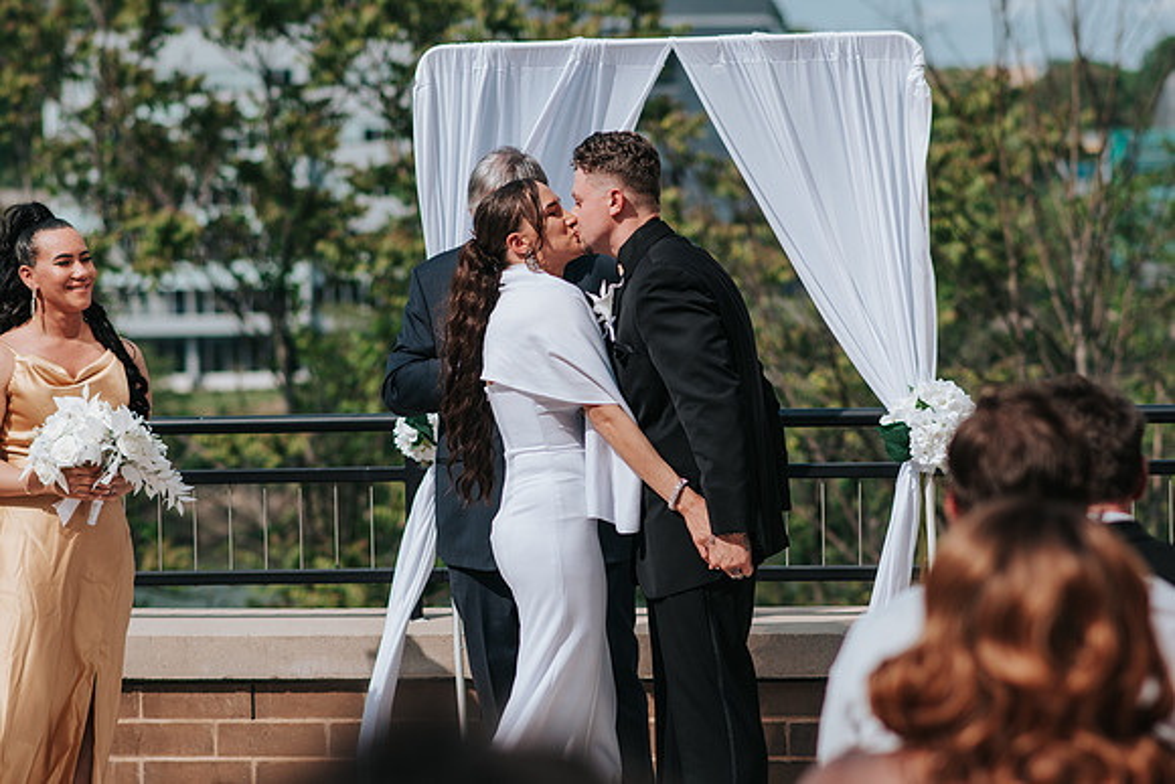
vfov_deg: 10.8
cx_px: 588
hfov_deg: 16.1
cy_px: 392
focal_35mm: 128
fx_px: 4162
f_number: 2.8
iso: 100
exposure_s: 1/3200
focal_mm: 85
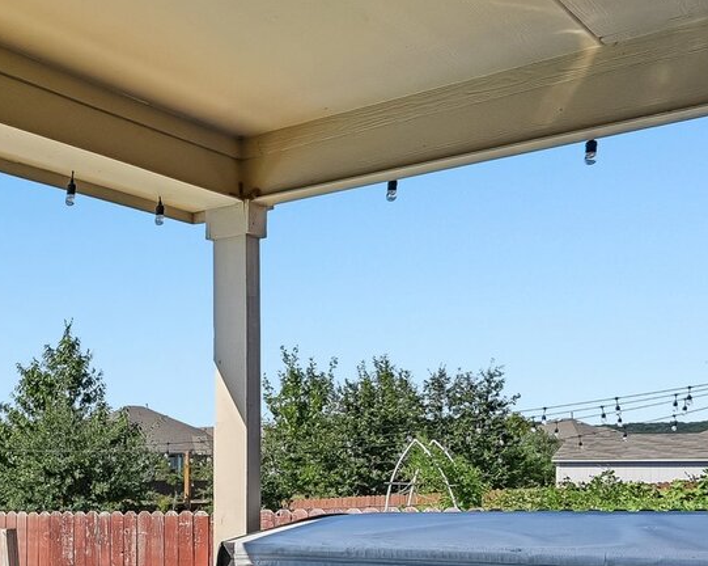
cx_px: -335
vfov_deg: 32.3
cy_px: 469
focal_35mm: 45
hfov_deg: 28.3
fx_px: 942
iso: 400
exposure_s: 1/400
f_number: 8
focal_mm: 16
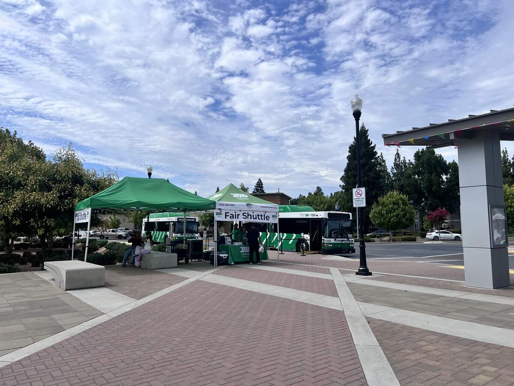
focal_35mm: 26
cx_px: 257
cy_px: 193
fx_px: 386
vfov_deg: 53.1
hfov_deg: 67.3
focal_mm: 5.7
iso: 50
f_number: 1.5
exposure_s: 1/7463
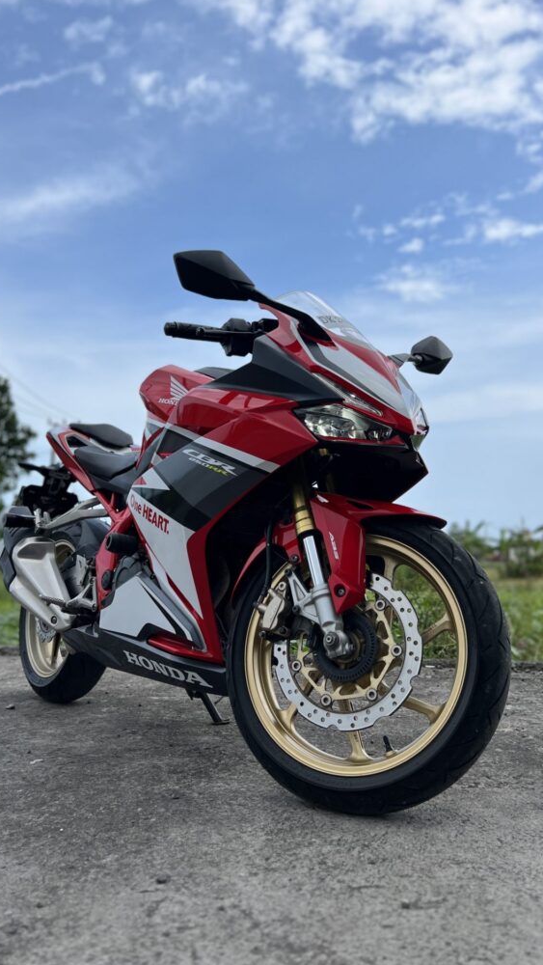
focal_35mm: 29
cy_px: 473
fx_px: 742
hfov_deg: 40.1
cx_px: 234
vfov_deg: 66.0
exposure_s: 1/3571
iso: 50
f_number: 1.5
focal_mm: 5.7
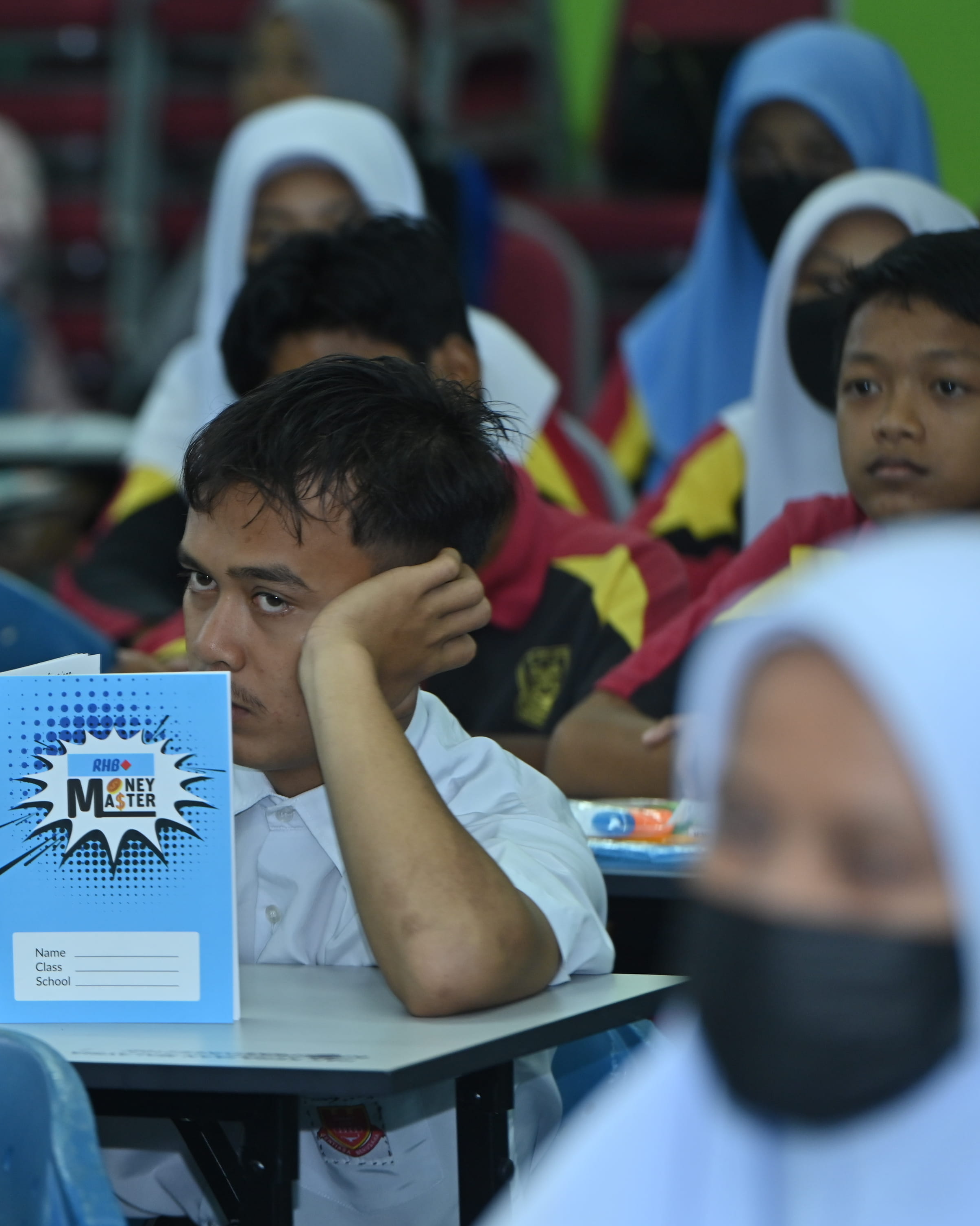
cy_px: 613
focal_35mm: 282
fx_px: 10225
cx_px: 108
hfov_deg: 5.5
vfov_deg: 6.9
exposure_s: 1/125
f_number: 4.5
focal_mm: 200
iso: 640
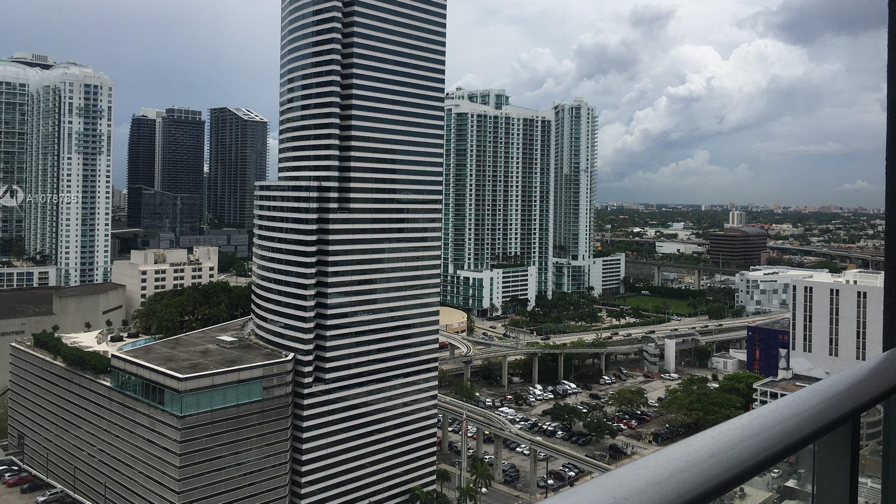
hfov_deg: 61.0
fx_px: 760
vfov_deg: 36.5
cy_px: 200
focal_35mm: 32
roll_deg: -1.1
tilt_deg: +1.5
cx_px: 447
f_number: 2.2
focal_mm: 4.15
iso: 25
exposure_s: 1/2959
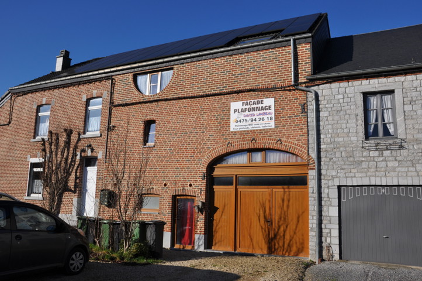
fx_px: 369
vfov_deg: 41.6
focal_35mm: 32
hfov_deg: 59.5
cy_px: 140
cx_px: 211
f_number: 16
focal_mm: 21
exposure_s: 1/250
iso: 200
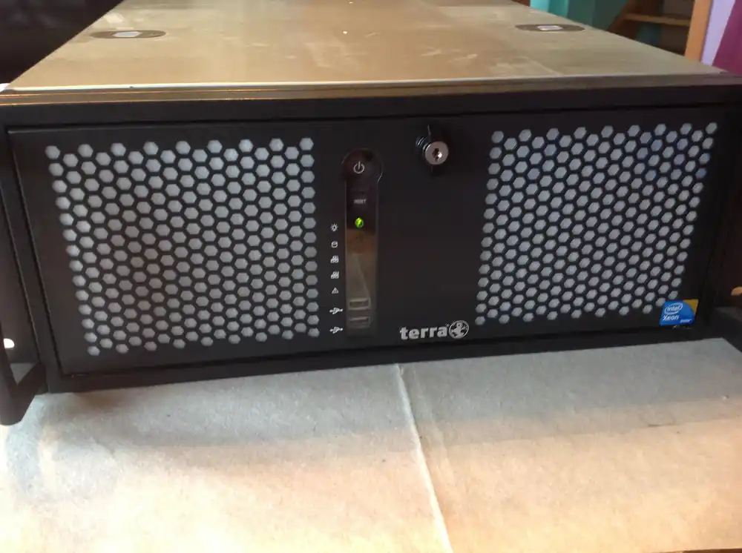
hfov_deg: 52.7
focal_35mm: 35
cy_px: 276
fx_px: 749
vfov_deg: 40.6
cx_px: 371
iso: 125
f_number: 2.4
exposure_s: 1/15
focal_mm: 4.28
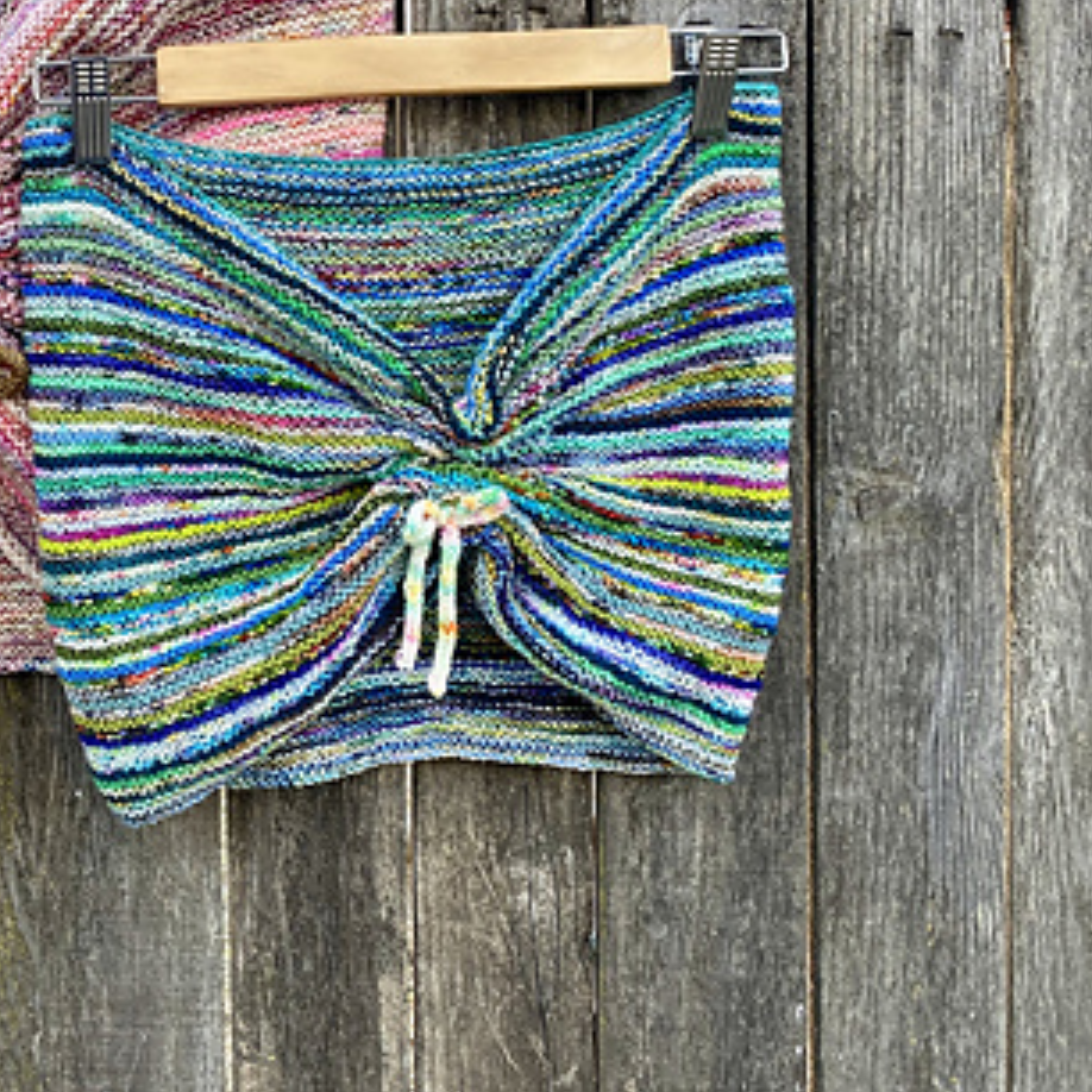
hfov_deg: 33.7
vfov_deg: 34.6
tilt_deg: -5.5
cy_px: 275
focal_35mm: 48
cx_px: 136
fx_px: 1713
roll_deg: +0.4
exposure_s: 1/122
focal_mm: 4.25
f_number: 1.8
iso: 50
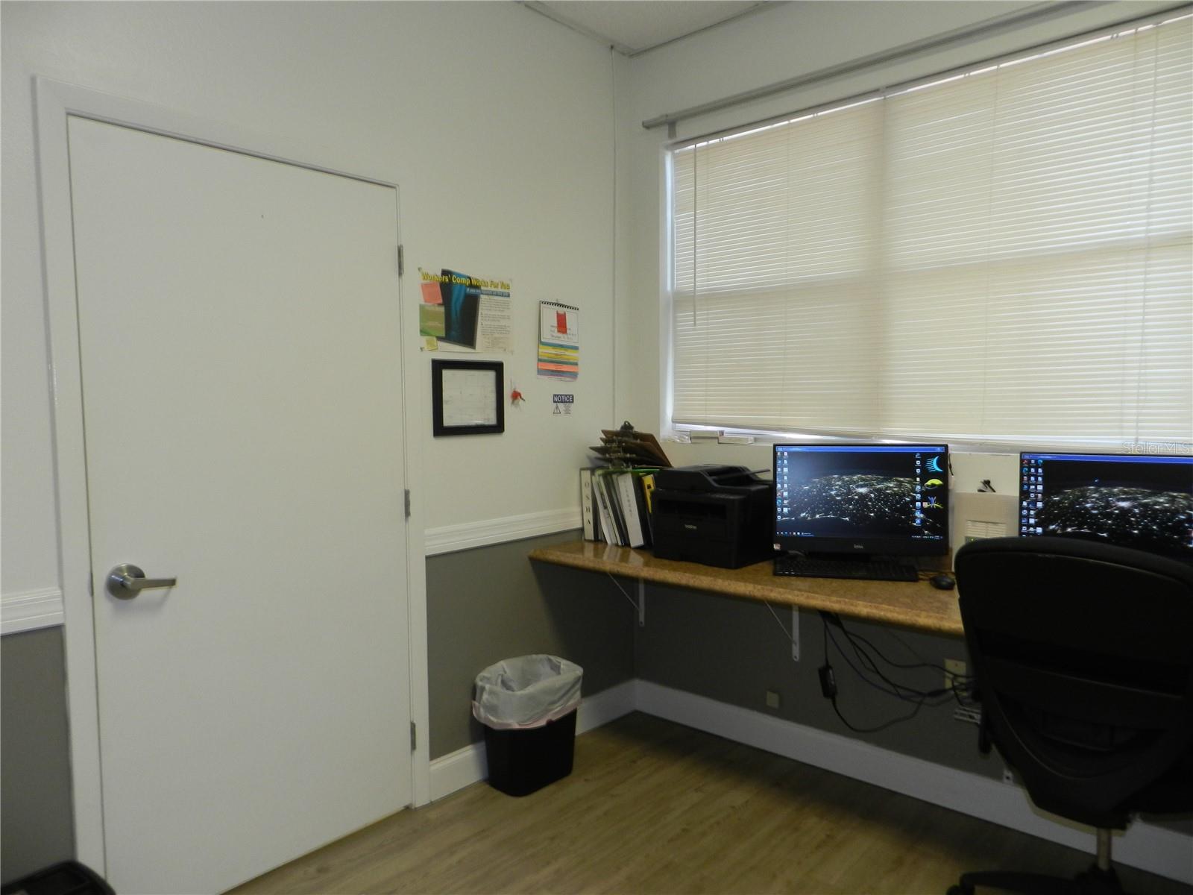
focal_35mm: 23
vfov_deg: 58.9
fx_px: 793
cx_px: 596
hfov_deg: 73.9
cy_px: 448
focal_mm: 4
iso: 200
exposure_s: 1/30
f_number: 3.4
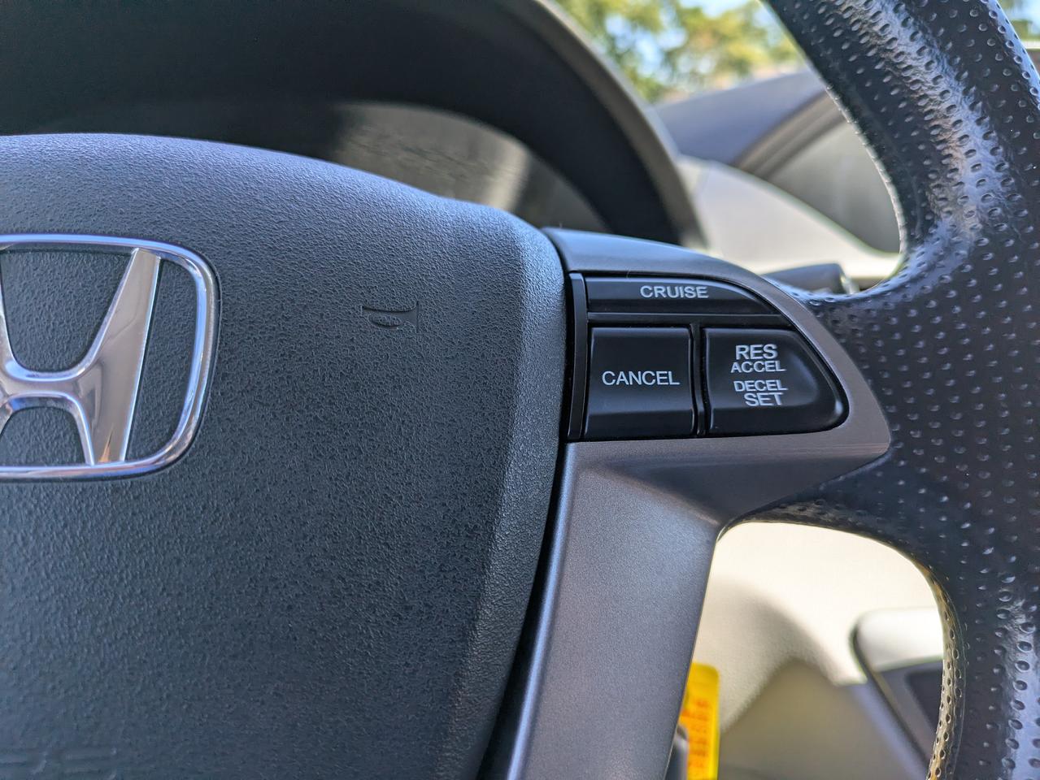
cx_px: 520
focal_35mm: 25
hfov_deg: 69.4
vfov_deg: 54.9
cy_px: 390
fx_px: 751
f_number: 1.89
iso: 38
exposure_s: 1/361
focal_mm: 5.43
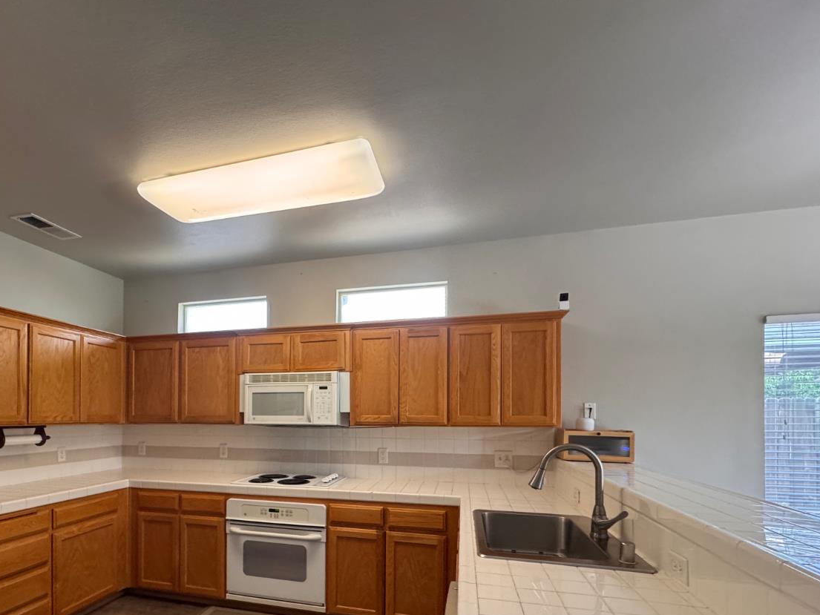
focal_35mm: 19
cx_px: 325
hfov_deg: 83.5
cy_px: 414
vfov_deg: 66.7
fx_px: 450
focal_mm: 2.22
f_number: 2.2
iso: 320
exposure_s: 1/120
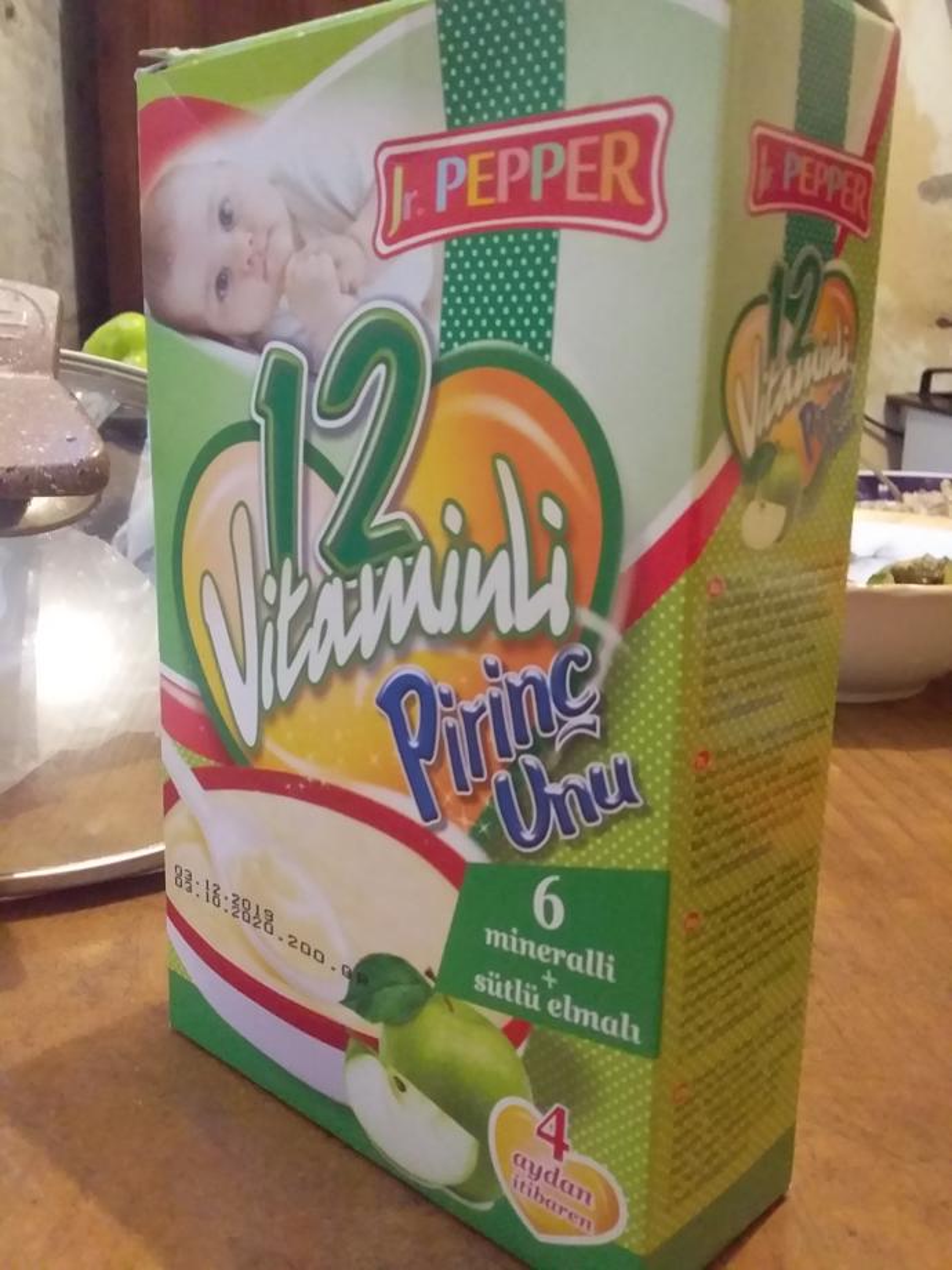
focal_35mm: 31
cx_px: 476
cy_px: 635
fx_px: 1137
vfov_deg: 58.4
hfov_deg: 45.4
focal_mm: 3.3
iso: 320
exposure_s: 1/17
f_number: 2.2
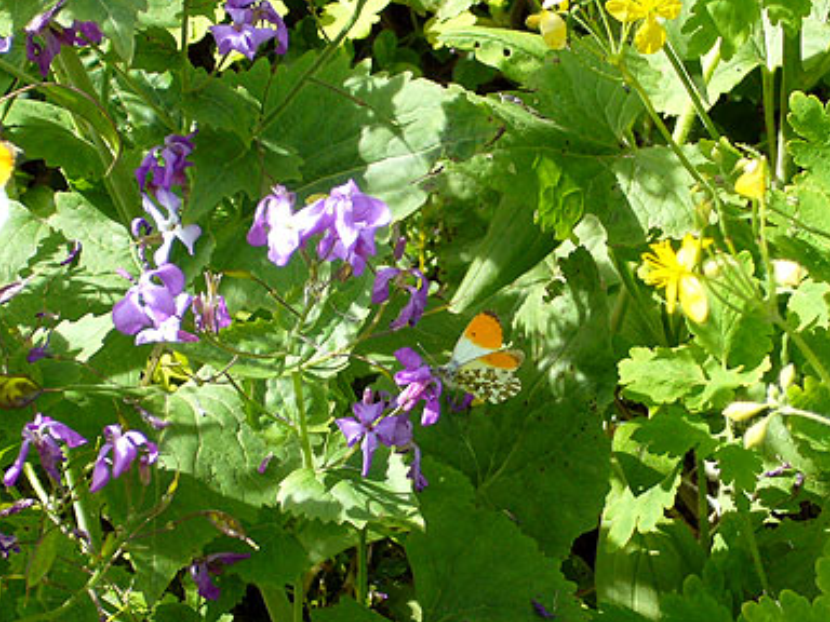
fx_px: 4052
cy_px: 333
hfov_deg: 11.7
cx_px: 478
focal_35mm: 169
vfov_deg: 8.8
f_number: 5
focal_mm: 17.4
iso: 100
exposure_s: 1/160
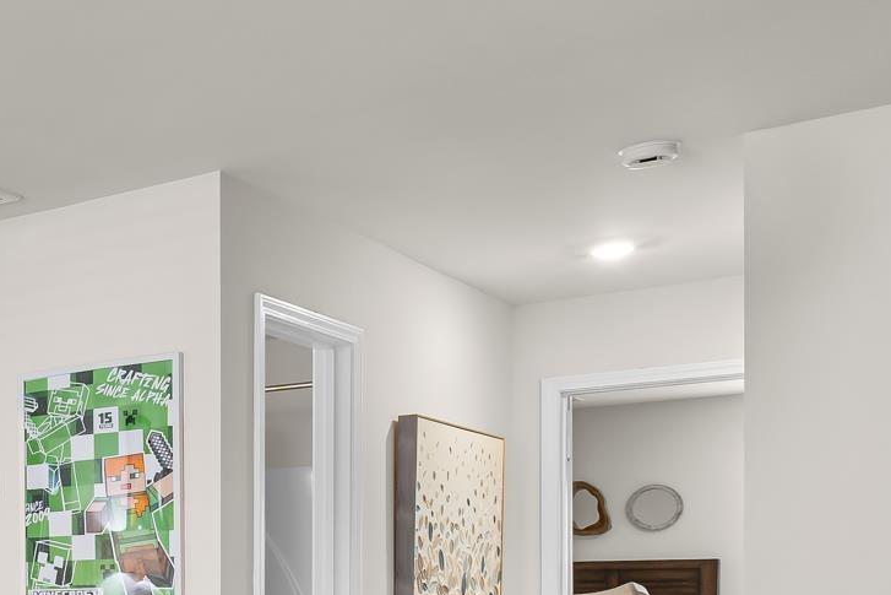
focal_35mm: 57
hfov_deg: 25.9
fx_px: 1404
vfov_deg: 22.7
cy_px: 640
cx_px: -452
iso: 200
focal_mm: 11
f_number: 6.3
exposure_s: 1/3
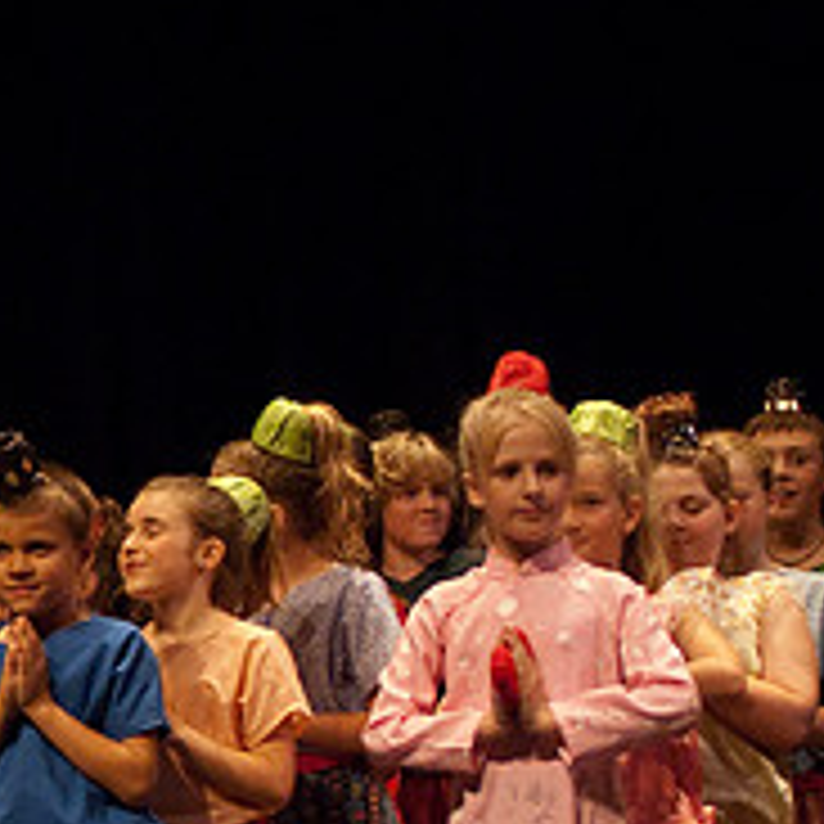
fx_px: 3376
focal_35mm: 125
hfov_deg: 13.6
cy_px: 666
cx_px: -122
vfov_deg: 13.8
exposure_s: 1/200
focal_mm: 31
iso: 1000
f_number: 2.8
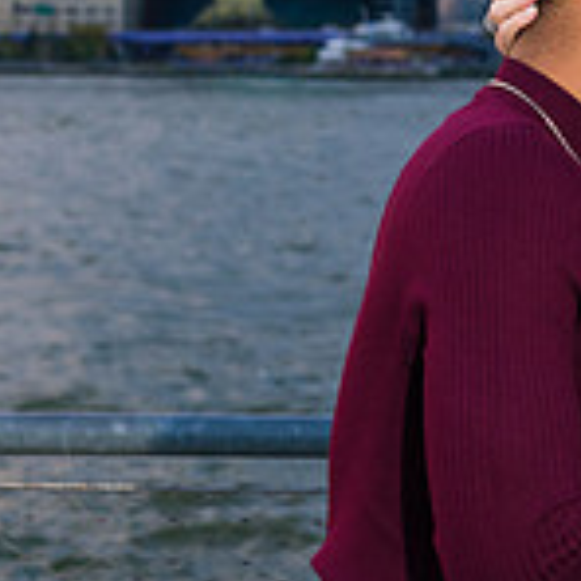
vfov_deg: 12.9
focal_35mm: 133
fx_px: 2526
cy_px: -37
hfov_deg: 13.1
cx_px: 440
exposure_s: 1/200
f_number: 4
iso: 250
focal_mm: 40
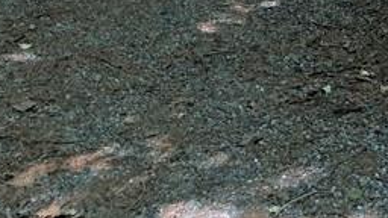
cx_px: 438
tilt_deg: -8.1
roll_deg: -0.5
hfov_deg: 17.0
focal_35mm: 122
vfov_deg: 8.7
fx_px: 1255
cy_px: -357
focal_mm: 3.99
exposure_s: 1/120
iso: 25
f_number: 1.8
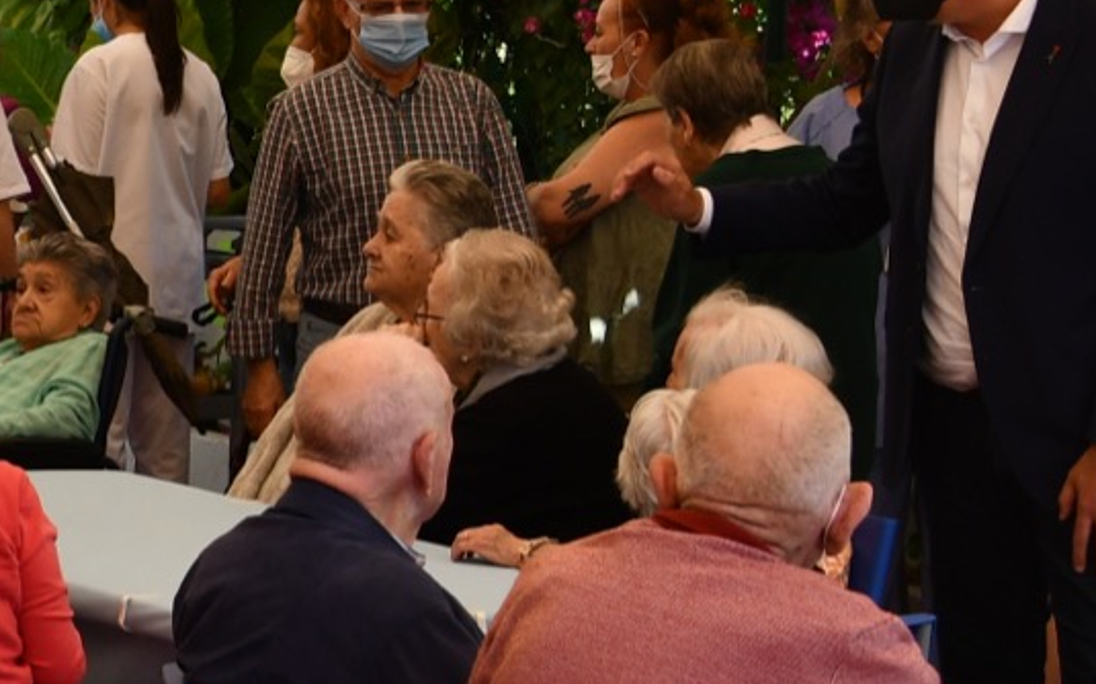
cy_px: 525
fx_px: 4778
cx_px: -522
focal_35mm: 160
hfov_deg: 12.5
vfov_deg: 8.2
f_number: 7.1
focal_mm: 28
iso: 200
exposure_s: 1/250
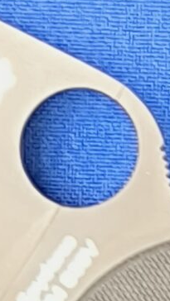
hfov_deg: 3.5
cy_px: 348
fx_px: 2818
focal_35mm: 352
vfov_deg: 6.1
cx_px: 154
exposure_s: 1/33.3
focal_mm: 6.14
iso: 1000
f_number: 1.65
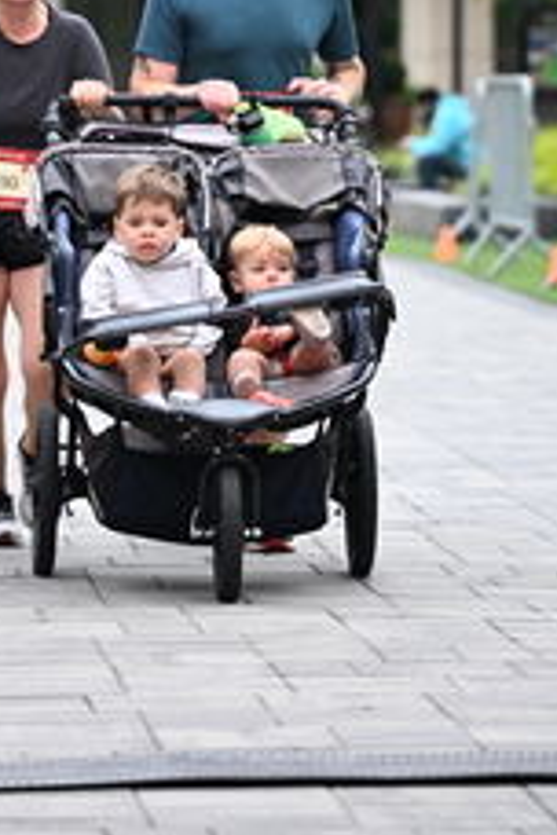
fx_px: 6451
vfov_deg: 7.4
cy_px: 0
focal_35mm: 278
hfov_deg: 4.9
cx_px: 145
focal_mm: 115
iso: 640
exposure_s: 1/2000
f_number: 2.8
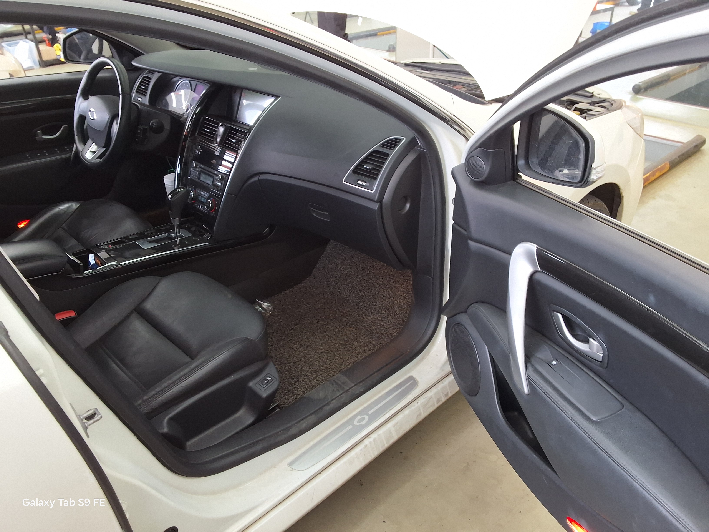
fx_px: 573
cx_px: 354
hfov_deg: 63.4
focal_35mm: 28
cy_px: 266
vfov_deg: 49.7
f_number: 1.9
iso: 40
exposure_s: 1/60
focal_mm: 2.91
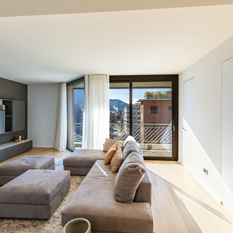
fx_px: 137
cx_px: 88
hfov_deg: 79.3
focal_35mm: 18
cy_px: 116
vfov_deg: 80.7
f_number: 9
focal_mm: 14
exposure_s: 1/13
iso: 100
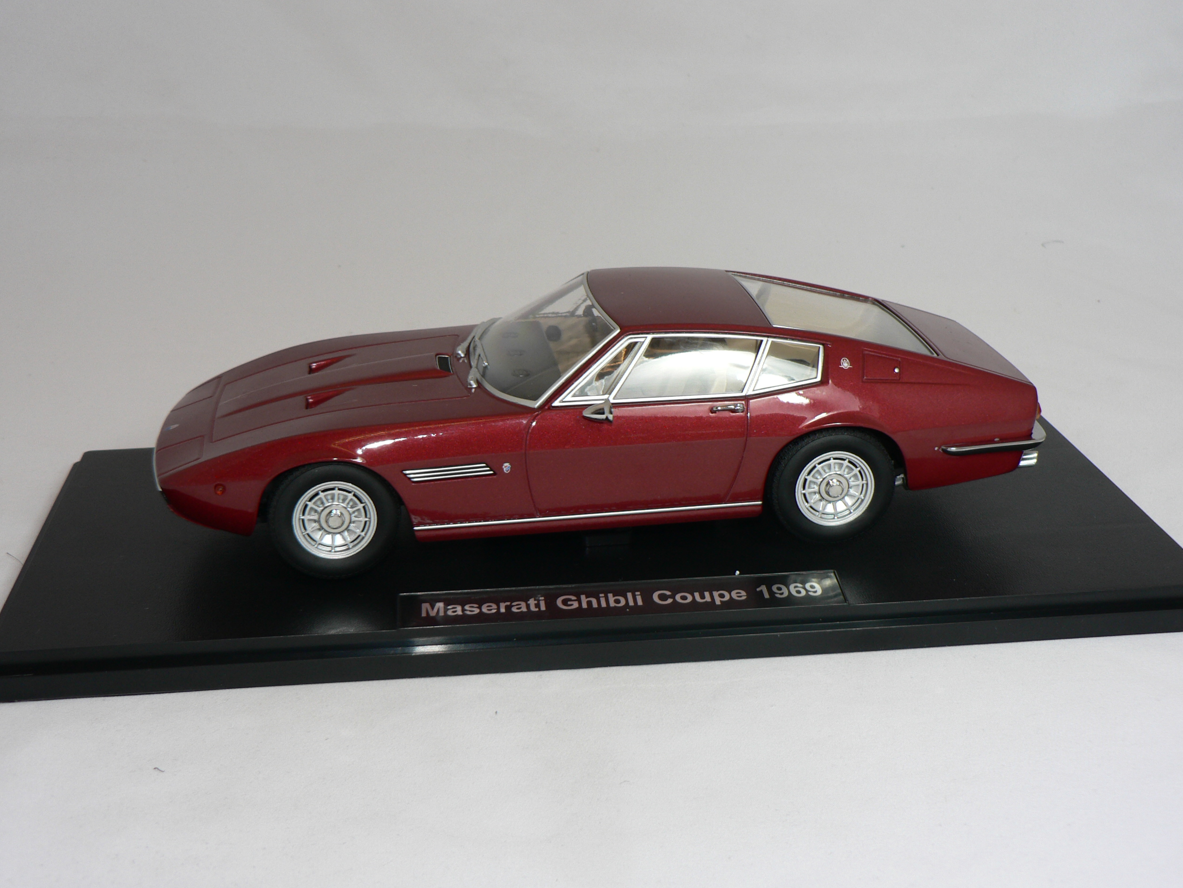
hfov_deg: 38.2
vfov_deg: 29.1
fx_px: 1709
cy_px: 442
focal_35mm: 50
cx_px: 587
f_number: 2.8
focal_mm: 8.2
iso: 80
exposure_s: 1/60
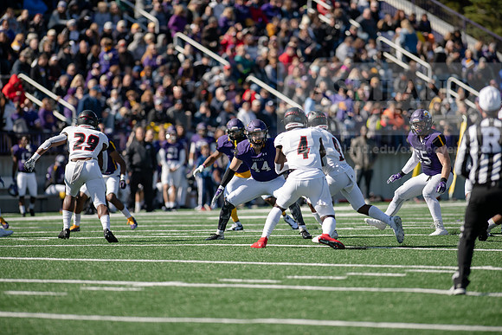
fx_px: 4184
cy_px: 168
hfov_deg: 6.9
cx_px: 251
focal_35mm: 300
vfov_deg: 4.6
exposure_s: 1/2000
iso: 200
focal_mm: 300
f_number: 3.2
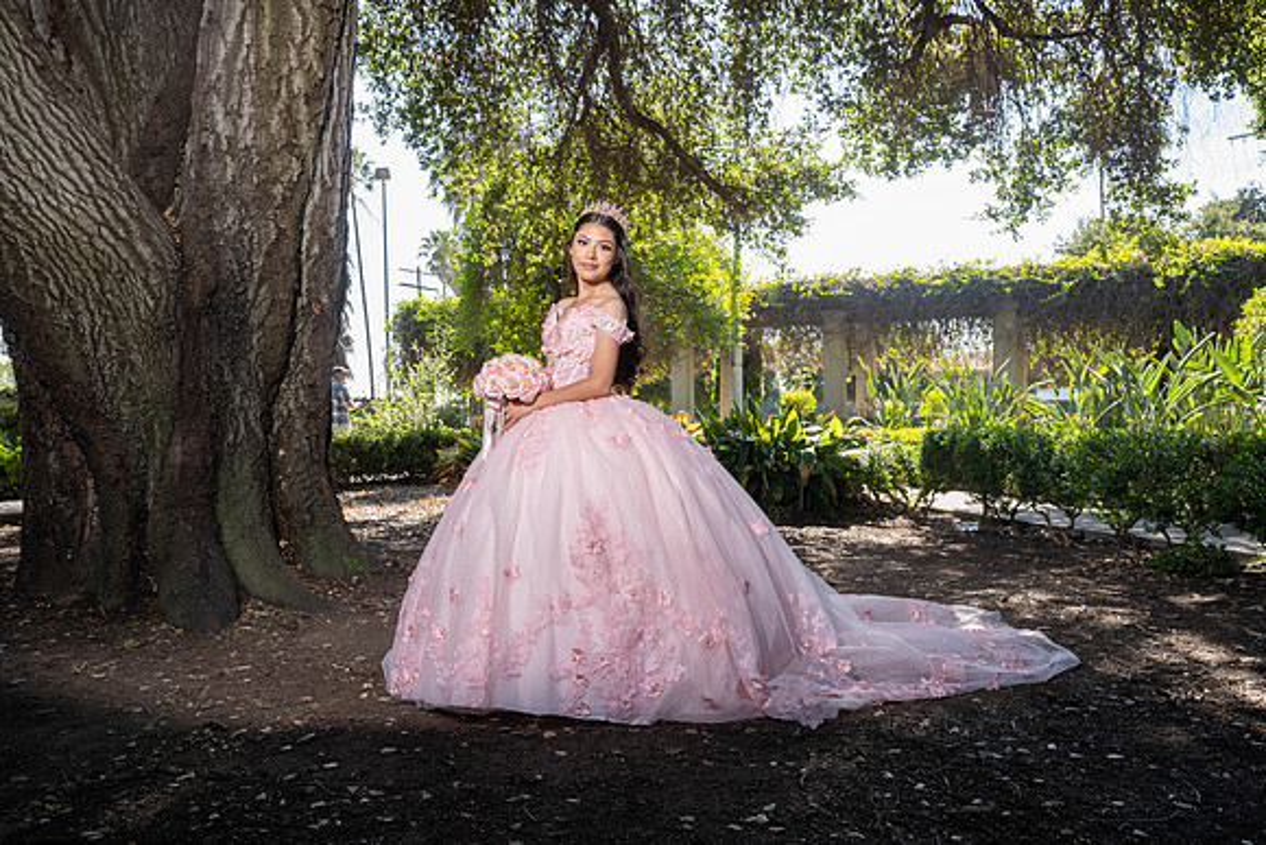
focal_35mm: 31
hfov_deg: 60.3
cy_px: 422
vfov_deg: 42.3
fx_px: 1090
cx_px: 633
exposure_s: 1/160
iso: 200
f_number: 7.1
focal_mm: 31
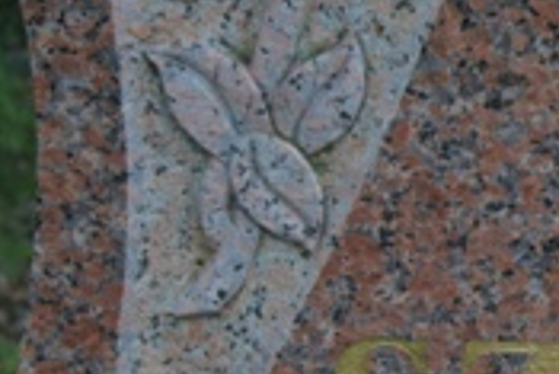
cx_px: 843
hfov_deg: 10.3
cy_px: 313
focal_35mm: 192
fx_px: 2981
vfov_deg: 7.2
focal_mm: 35
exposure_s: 1/60
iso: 250
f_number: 5
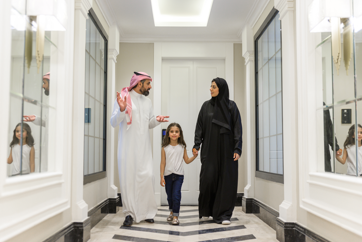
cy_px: 120
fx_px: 493
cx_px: 180
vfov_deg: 27.5
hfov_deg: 40.3
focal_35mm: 49
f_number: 2.8
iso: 800
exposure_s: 1/200
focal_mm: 48
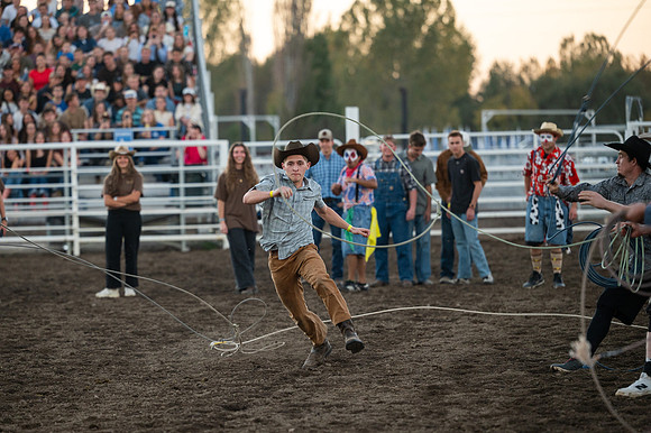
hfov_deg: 10.0
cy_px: 255
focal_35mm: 206
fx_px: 3718
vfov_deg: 6.7
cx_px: 268
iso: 640
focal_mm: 175
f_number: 3.2
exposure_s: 1/400
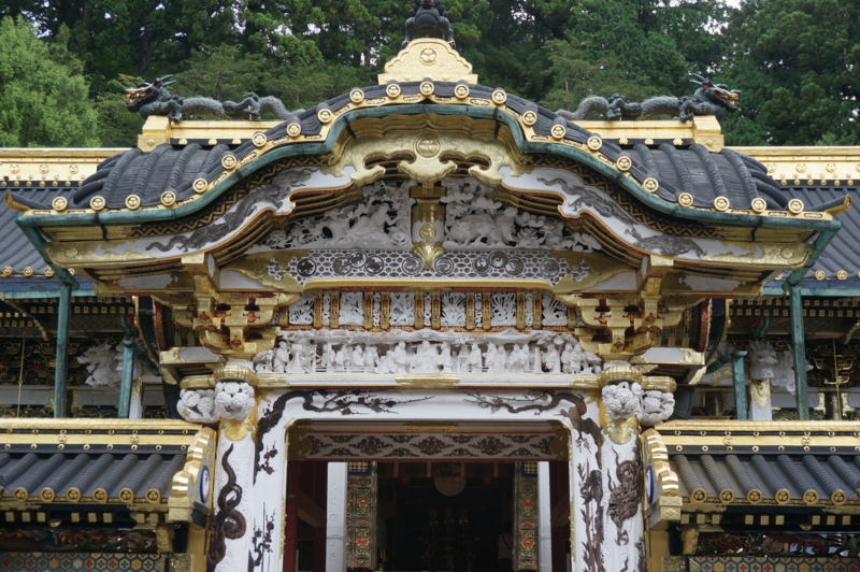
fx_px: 1181
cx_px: 430
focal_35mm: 50
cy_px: 286
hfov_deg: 40.0
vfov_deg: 27.2
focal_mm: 33
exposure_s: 1/160
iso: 320
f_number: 5
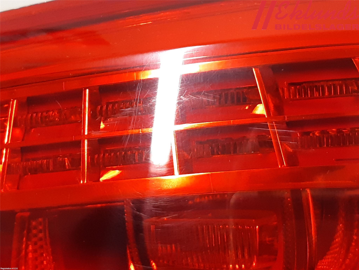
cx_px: 180
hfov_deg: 67.3
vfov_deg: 53.1
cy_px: 135
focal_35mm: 26
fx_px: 270
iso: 250
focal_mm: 3.93
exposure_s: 1/50
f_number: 1.7
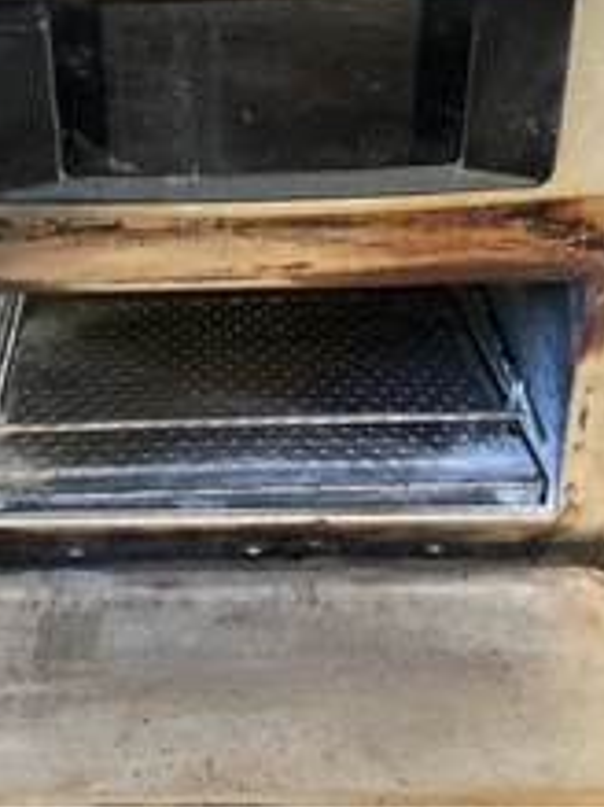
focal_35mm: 53
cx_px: 144
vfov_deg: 36.2
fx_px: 1234
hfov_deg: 27.1
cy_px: 387
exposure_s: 1/60
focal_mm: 3
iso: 100
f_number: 1.8
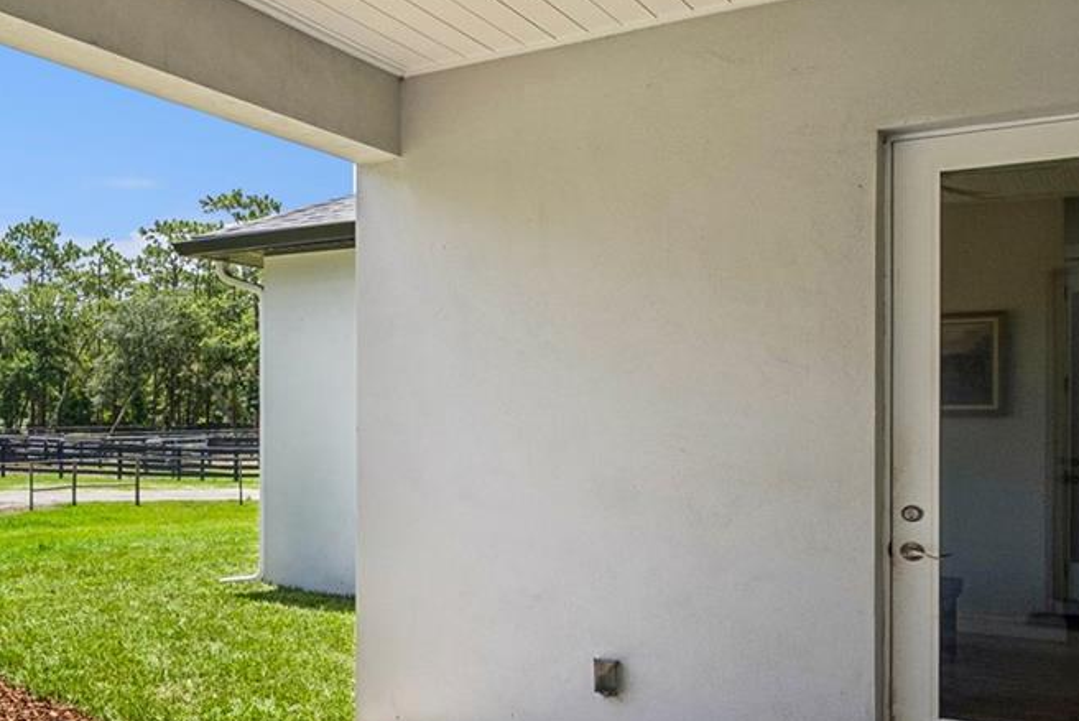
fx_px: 1169
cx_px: -81
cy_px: 410
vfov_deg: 34.2
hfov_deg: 40.8
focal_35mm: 39
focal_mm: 16
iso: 80
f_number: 10
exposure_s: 1/100
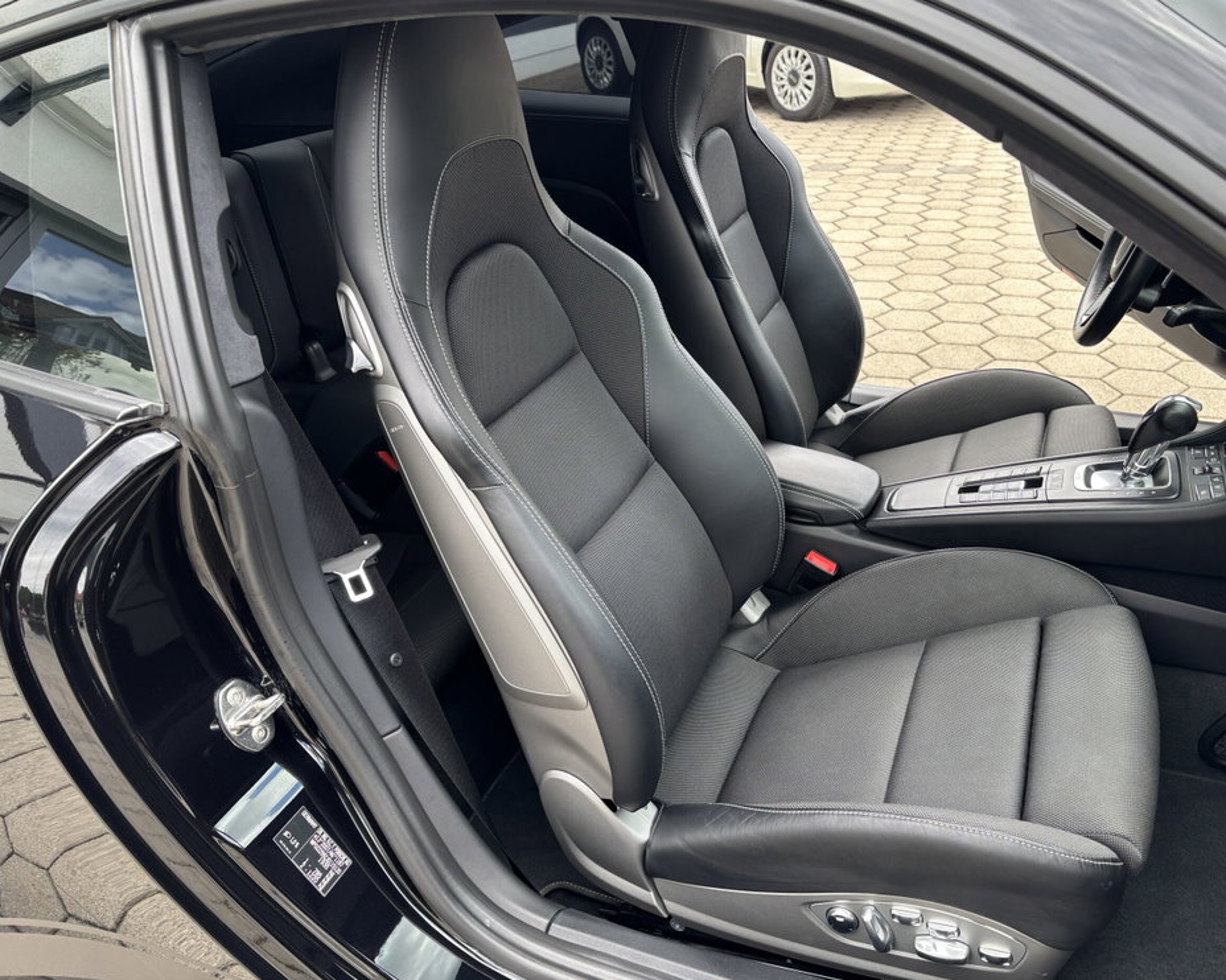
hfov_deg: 62.1
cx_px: 672
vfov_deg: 51.5
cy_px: 475
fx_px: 1016
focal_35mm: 28
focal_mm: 5.96
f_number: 1.6
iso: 32
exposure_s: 1/136
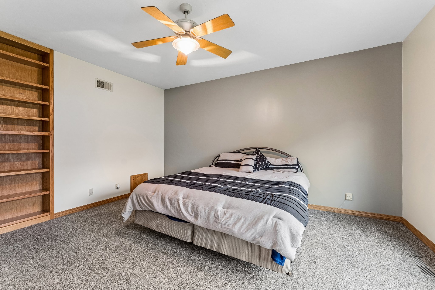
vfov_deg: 81.2
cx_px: 218
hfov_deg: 104.3
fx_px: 169
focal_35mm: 14
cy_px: 145
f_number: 6.3
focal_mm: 14
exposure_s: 1/15
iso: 500
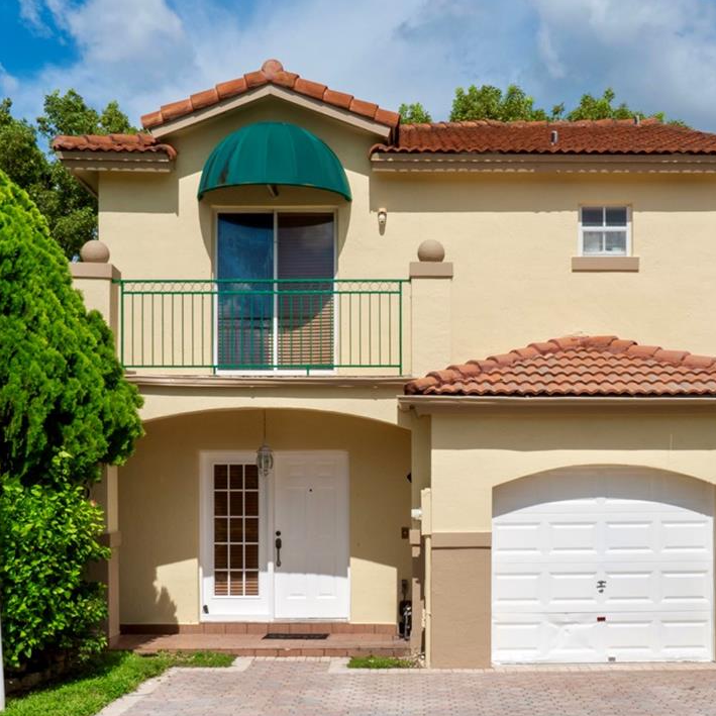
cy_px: 359
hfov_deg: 36.8
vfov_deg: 36.8
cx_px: 387
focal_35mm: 46
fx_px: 1076
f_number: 11
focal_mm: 16
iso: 100
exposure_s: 1/500
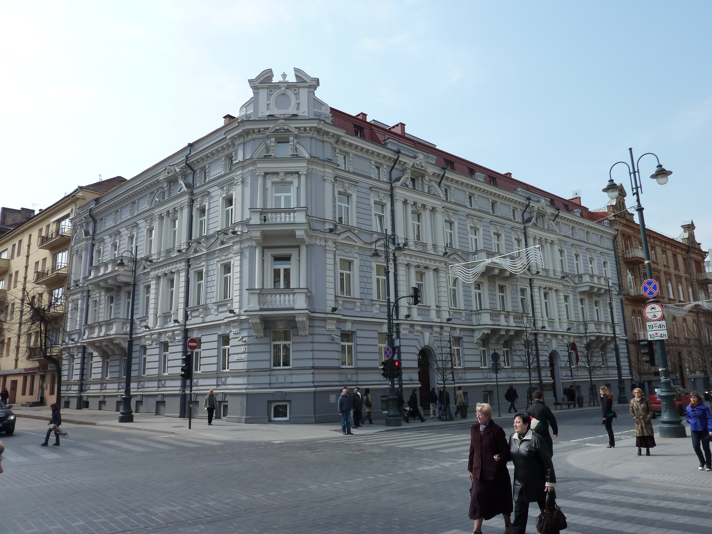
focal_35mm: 25
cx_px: 356
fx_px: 514
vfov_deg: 54.9
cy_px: 267
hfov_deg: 69.4
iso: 125
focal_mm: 4.1
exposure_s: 1/500
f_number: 4.5
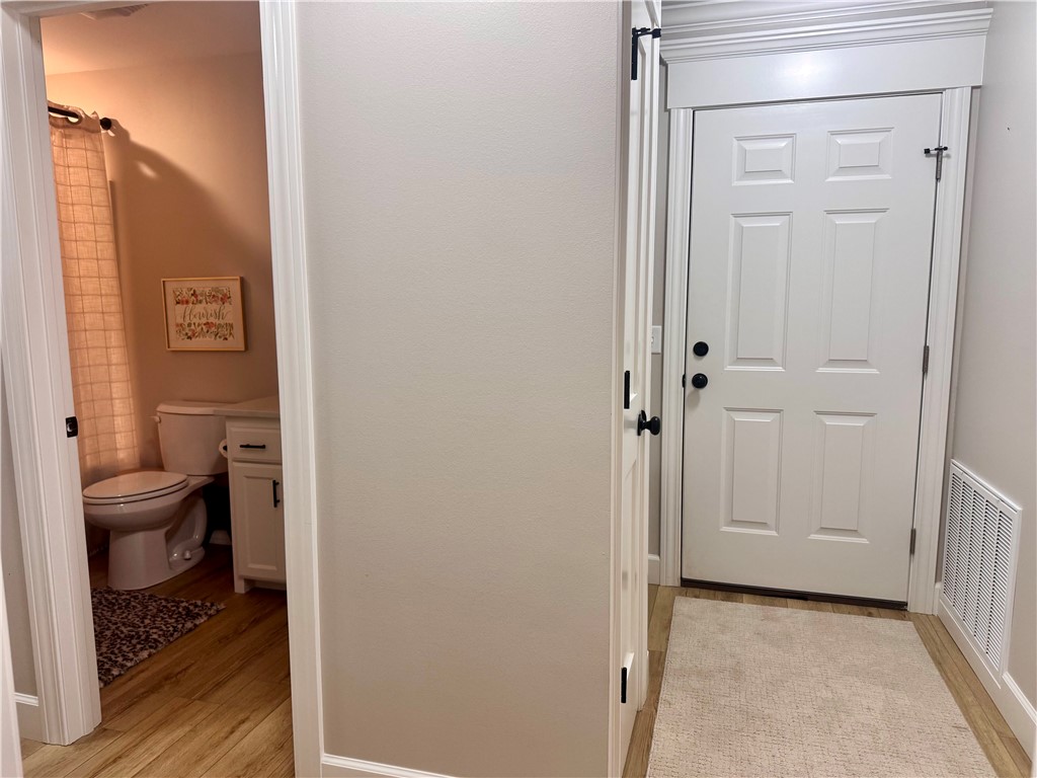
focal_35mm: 24
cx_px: 518
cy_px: 389
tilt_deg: -8.8
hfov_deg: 71.6
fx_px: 719
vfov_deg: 56.8
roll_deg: +0.3
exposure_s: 1/60
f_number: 1.78
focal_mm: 6.76
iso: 125
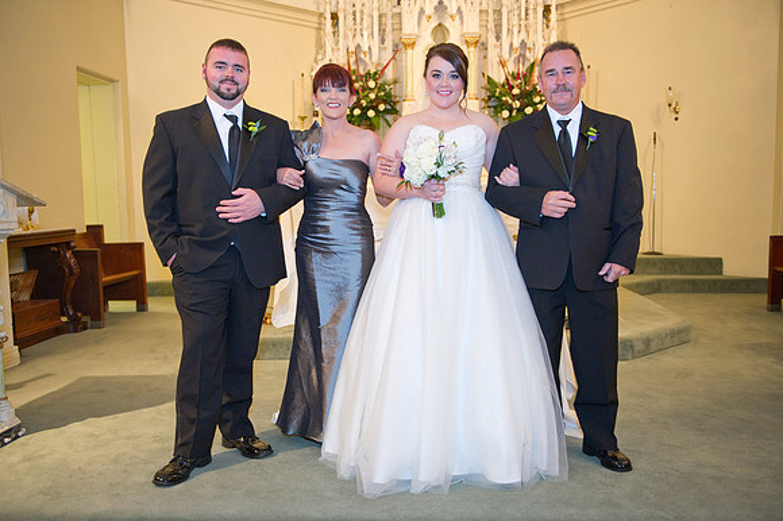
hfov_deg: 58.7
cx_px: 392
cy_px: 260
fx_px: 696
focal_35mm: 32
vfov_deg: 41.1
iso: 1250
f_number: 2.8
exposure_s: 1/100
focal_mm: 32
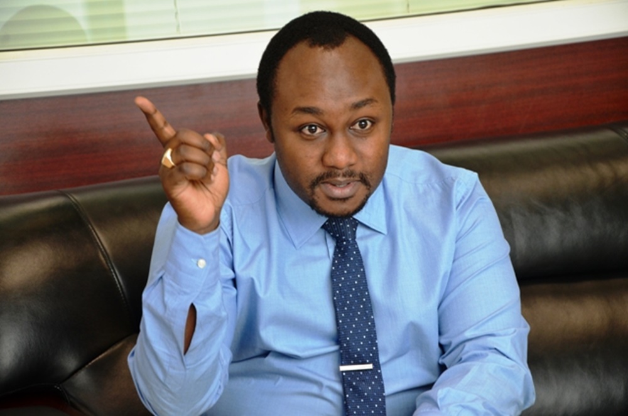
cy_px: 208
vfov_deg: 10.7
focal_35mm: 128
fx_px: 2220
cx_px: 314
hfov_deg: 16.1
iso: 800
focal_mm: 85
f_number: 5.6
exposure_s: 1/50
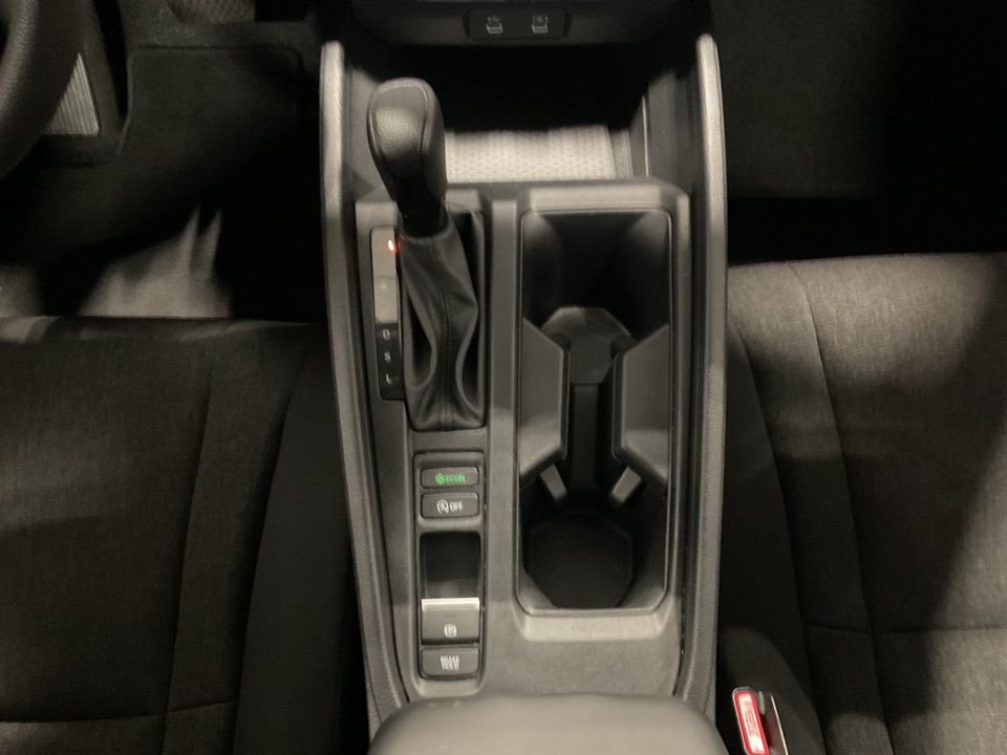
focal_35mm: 29
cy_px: 378
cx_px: 504
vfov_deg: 48.2
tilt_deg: -64.7
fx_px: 844
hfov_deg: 61.7
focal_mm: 3
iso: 640
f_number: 1.8
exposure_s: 1/15
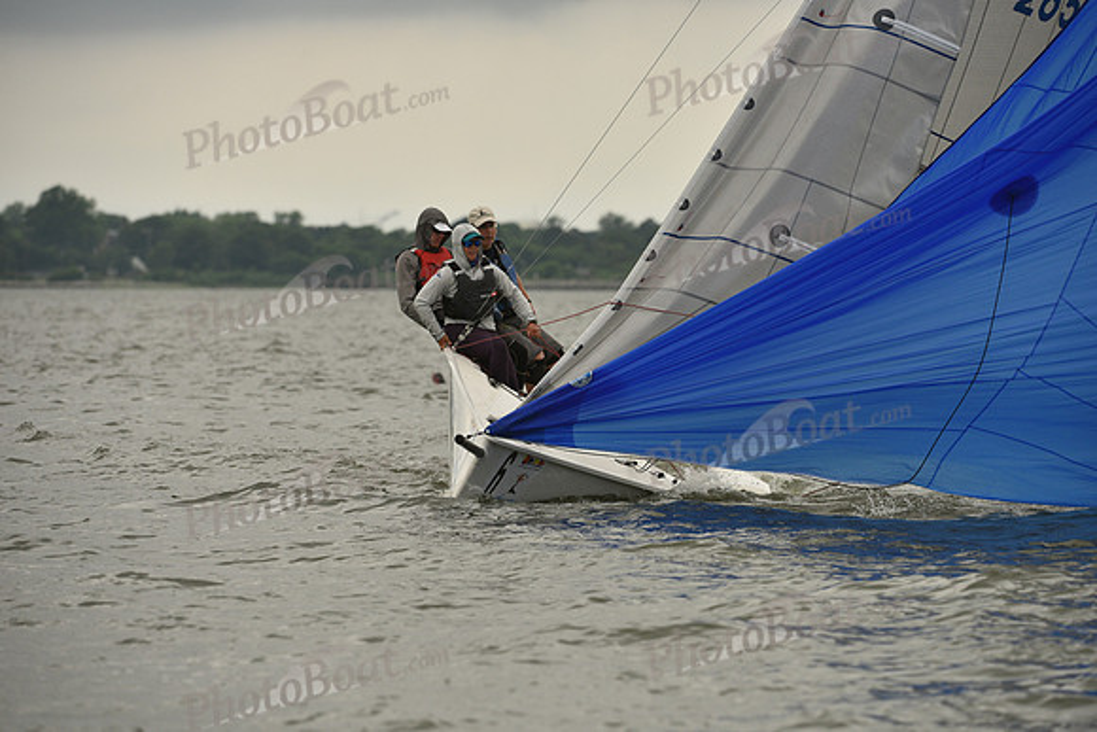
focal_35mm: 280
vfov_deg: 4.9
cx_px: 548
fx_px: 8534
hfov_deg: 7.4
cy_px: 366
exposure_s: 1/1250
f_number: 6.3
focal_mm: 280
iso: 400
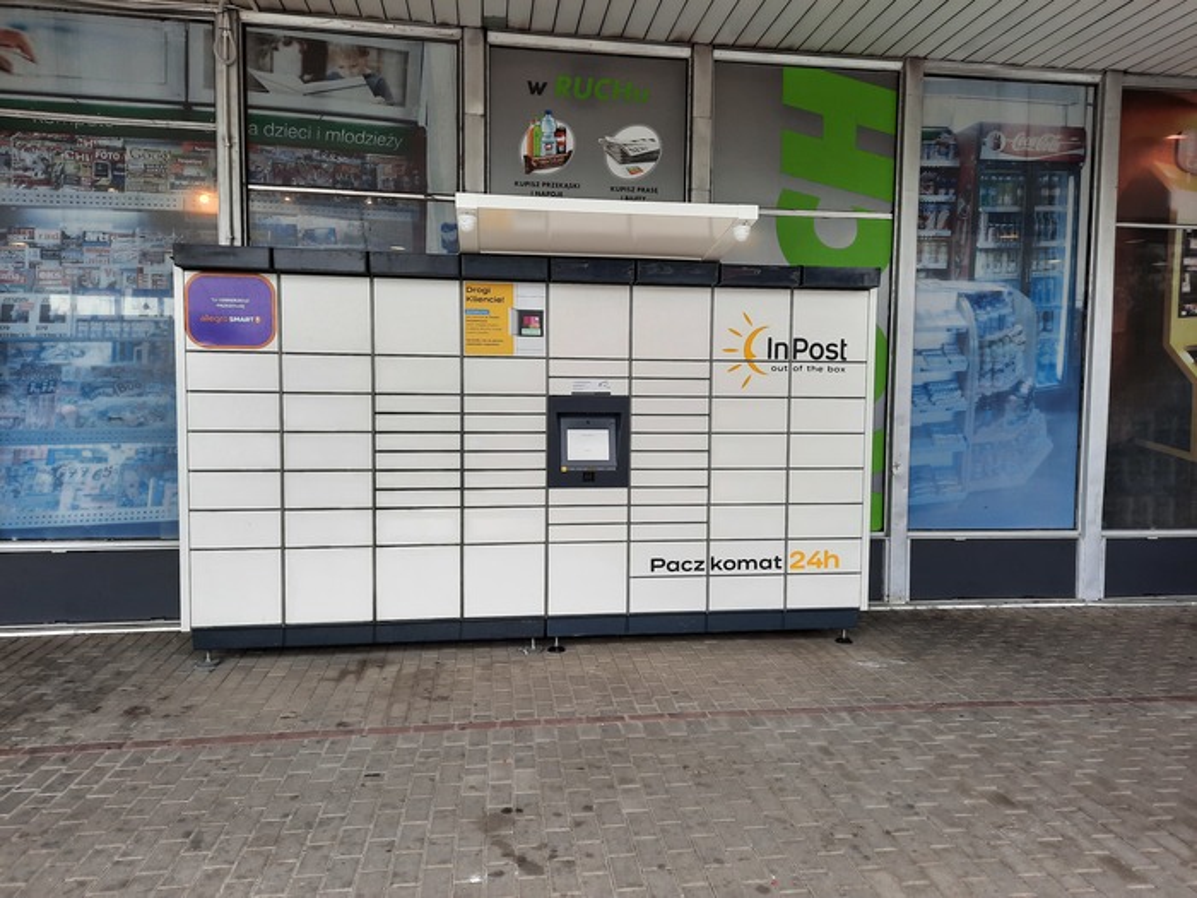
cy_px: 449
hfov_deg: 69.4
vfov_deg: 54.9
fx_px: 864
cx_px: 598
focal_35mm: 25
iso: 32
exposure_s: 1/115
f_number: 2
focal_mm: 4.6
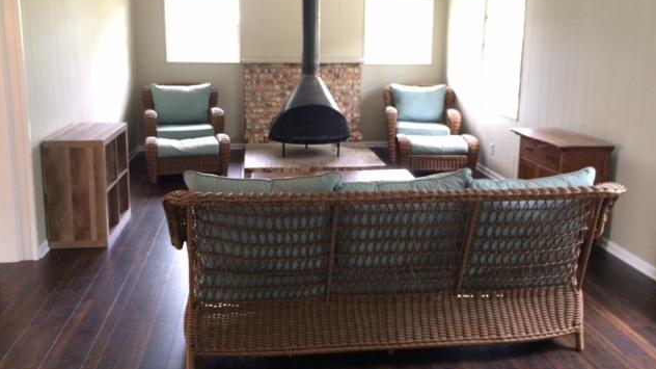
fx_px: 556
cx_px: 330
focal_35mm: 32
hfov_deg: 61.0
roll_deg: +1.4
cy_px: 135
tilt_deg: -8.9
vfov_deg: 36.4
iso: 320
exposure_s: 1/24
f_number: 2.2
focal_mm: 4.15
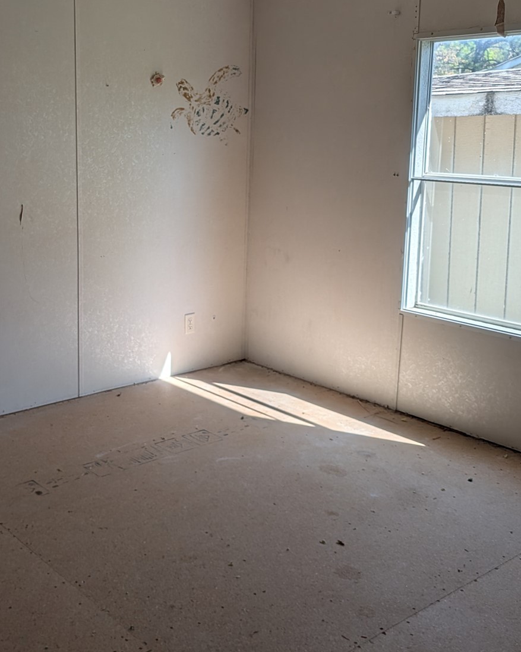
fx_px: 790
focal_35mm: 41
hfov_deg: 36.0
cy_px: 275
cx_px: 160
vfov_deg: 44.6
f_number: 1.68
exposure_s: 1/2817
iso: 18
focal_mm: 6.9
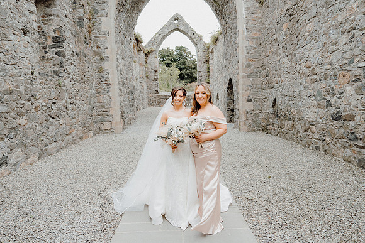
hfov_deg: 73.7
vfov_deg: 53.2
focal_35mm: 24
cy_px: 122
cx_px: 182
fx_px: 243
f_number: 3.5
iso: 125
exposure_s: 1/160
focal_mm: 24
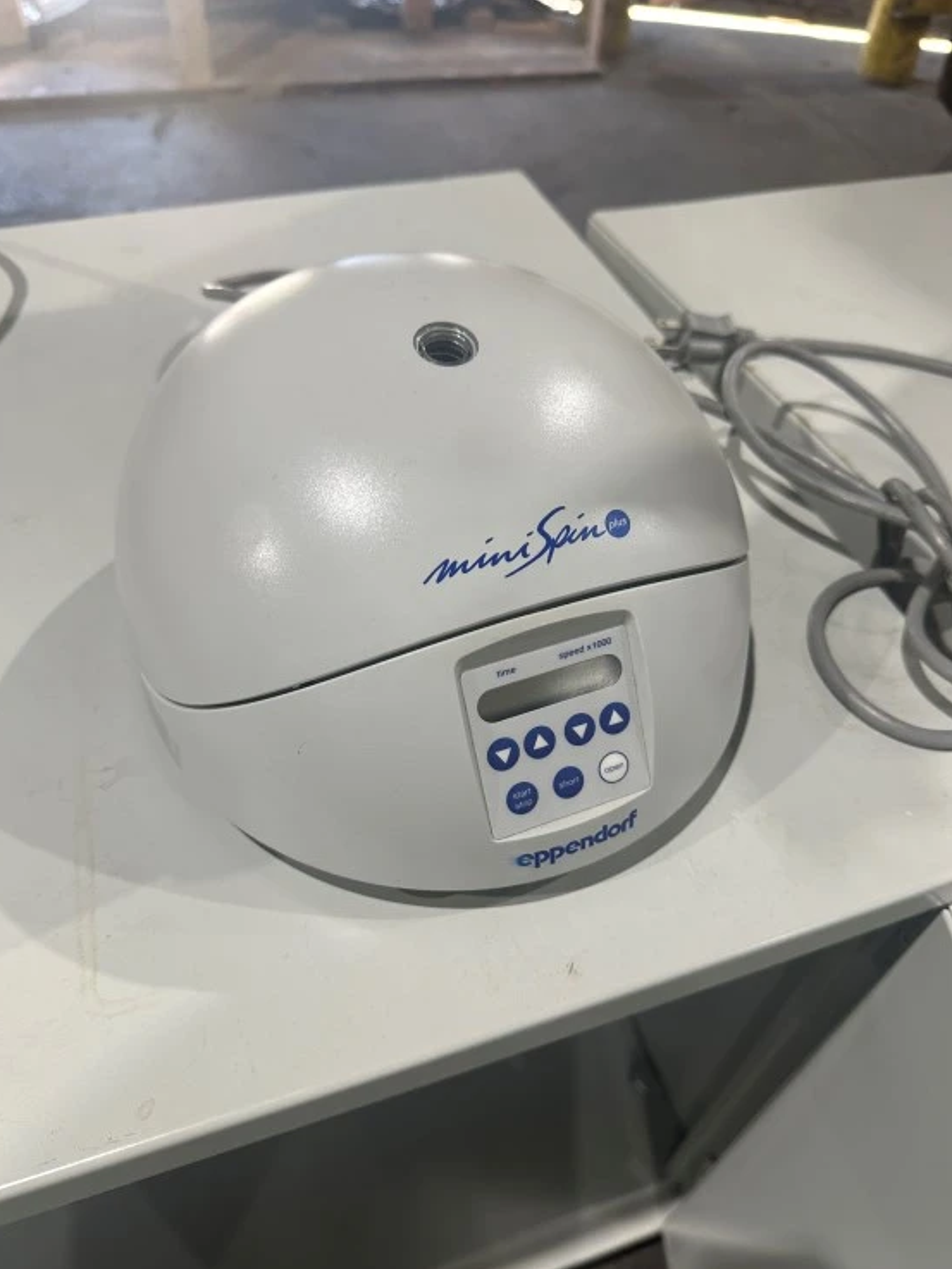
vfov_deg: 69.4
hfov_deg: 54.9
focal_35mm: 25
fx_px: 916
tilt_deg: -48.0
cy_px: 659
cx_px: 485
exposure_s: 1/61
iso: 125
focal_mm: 6.86
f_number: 1.78
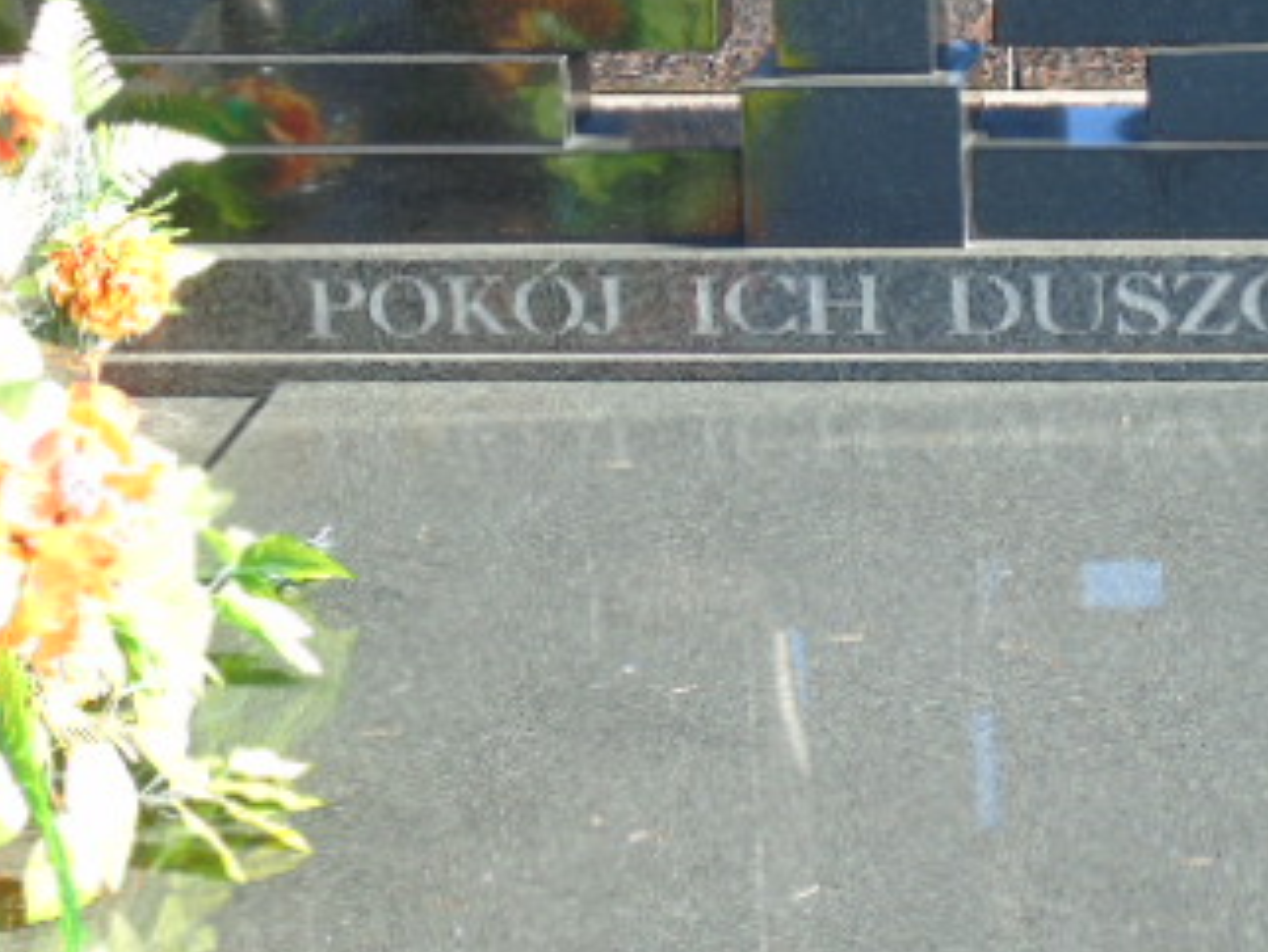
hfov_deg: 14.0
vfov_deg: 10.5
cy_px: 228
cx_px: 862
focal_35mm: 141
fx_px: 5169
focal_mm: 13
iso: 80
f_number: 4.7
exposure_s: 1/80
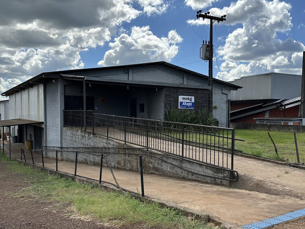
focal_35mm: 27
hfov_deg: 65.2
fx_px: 238
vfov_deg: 51.3
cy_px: 109
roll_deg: -0.4
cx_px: 140
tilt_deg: -3.5
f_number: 1.78
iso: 80
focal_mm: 6.86
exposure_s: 1/5000
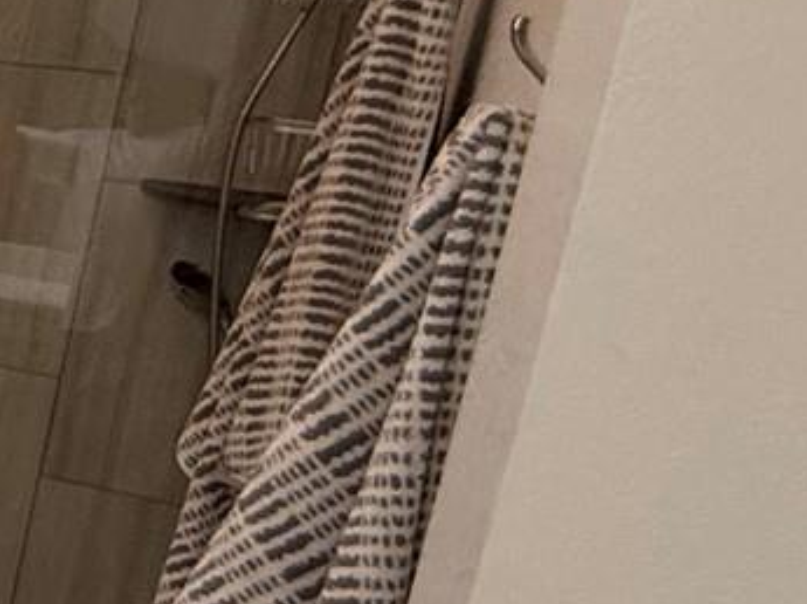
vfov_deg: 22.5
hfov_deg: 16.5
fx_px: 1514
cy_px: 211
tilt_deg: -9.9
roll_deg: -4.5
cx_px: -1013
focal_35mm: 65
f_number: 2.2
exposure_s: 1/120
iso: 320
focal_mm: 2.22
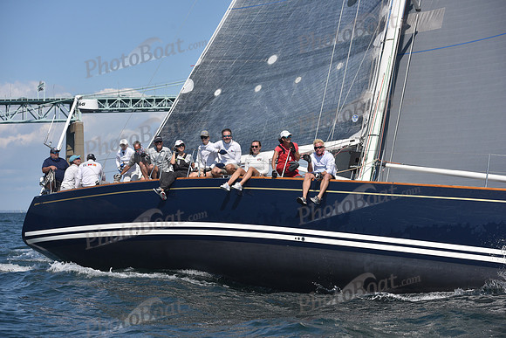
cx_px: 253
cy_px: 169
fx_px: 984
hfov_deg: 28.8
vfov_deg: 19.5
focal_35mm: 70
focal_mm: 70
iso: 250
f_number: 5
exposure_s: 1/1250
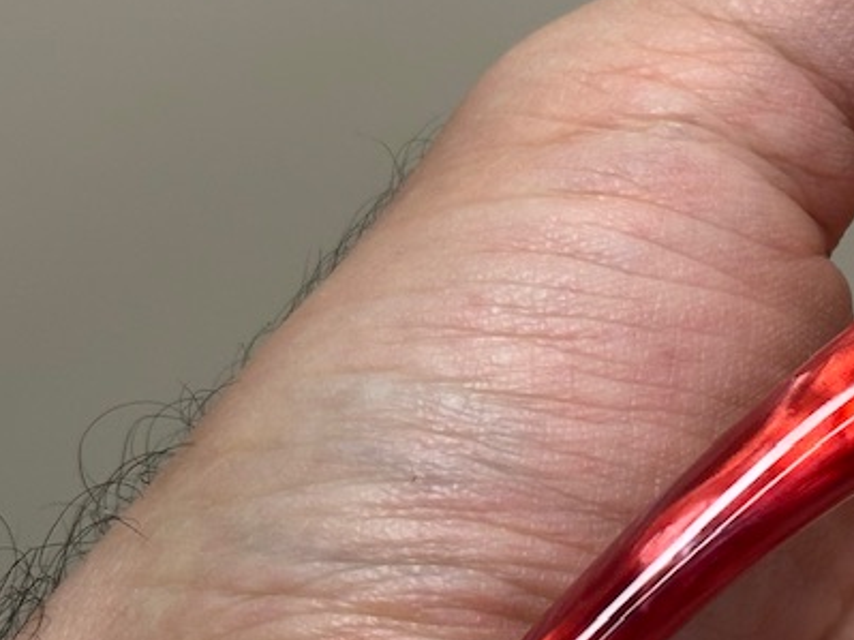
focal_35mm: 154
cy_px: 176
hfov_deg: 12.5
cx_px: 1059
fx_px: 3798
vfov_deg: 9.6
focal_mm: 6.86
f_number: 1.78
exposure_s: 1/121
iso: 80
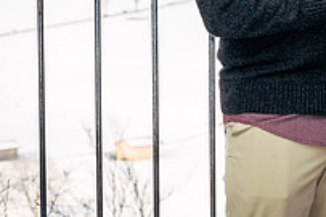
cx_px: 390
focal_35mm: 315
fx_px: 2850
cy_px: -69
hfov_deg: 6.5
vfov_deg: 4.3
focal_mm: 110
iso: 250
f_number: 13
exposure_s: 1/200
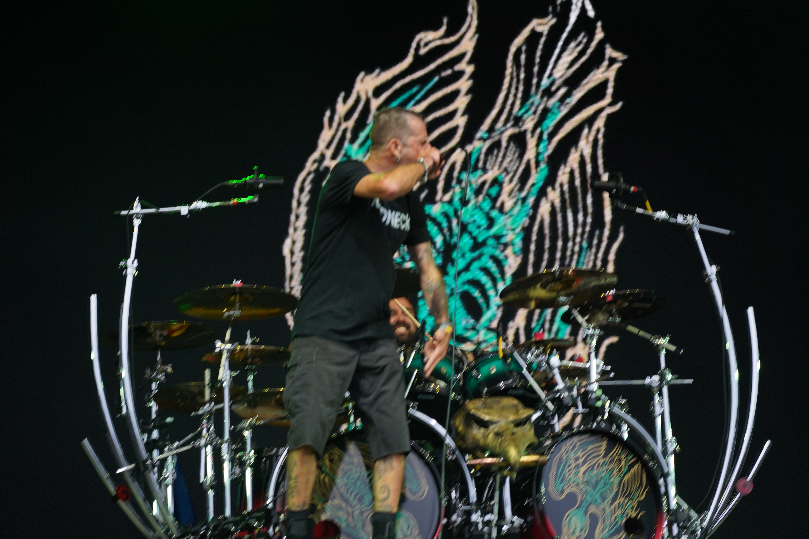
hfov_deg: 19.5
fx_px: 2359
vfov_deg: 13.0
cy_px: 270
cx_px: 404
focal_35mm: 105
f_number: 4
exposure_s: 1/125
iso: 320
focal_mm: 105
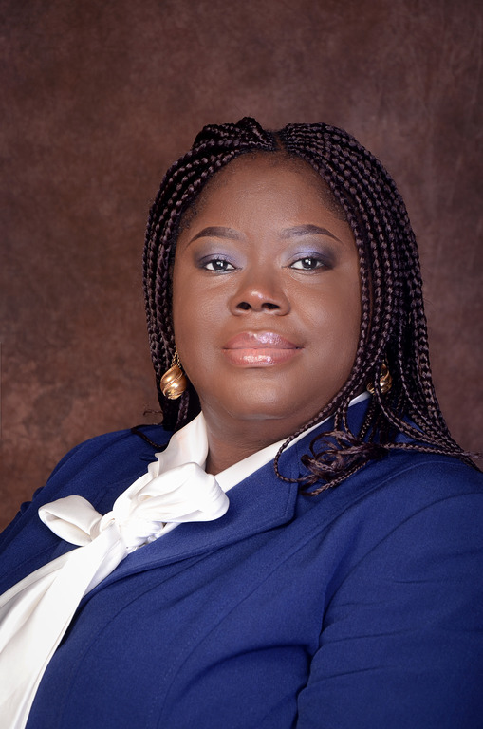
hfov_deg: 11.4
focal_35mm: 120
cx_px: 242
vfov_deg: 17.1
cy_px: 364
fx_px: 2425
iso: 160
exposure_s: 1/80
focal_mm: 80
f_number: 7.1
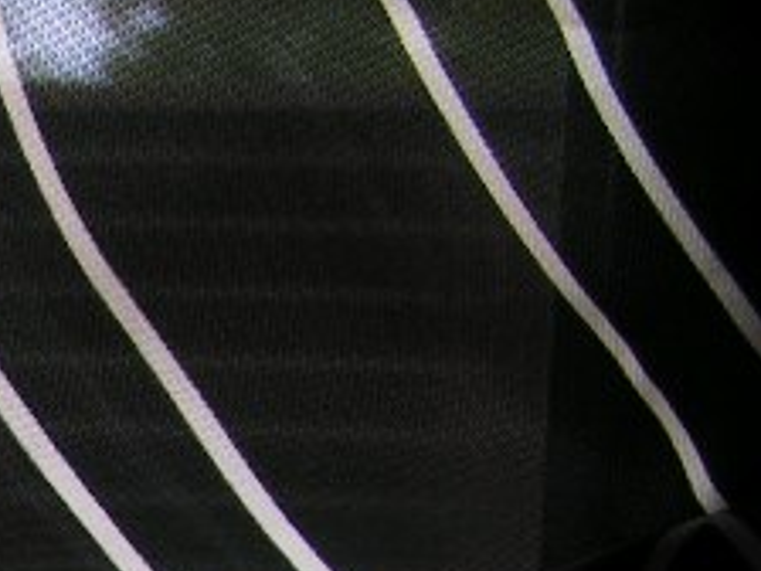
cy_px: 768
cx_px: -540
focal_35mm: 136
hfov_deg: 13.3
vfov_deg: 10.6
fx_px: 2990
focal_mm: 5.8
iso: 50
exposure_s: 1/80
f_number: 4
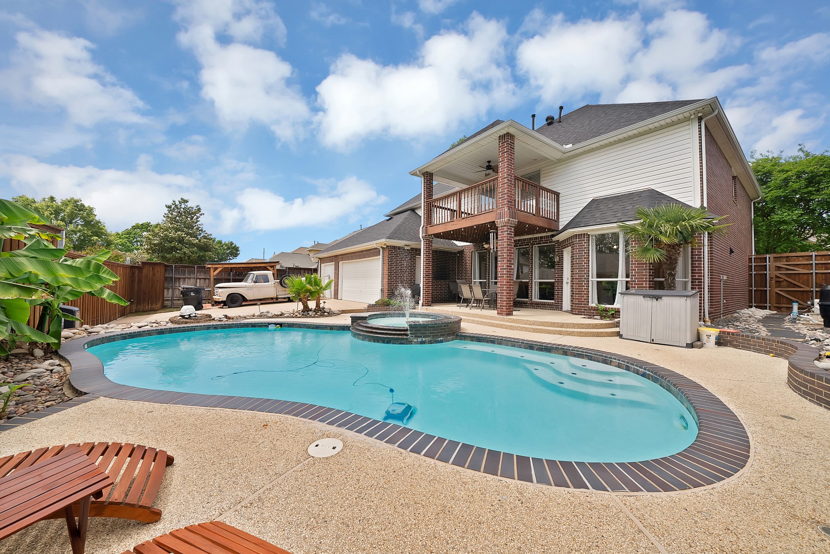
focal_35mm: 12
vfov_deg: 90.1
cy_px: 277
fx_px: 277
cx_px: 415
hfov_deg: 112.6
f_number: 9
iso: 640
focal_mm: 12
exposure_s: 1/400
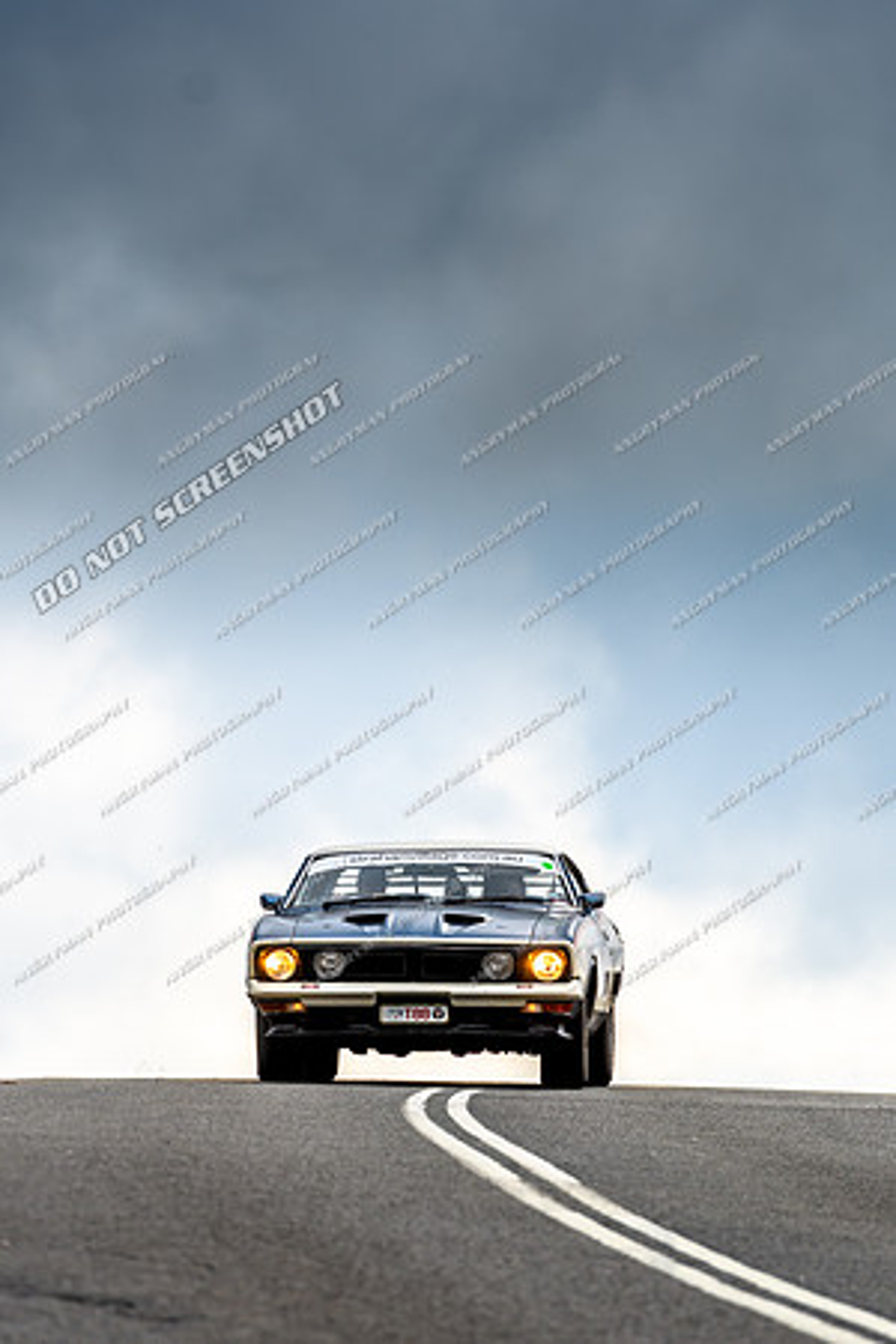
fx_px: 11199
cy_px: 672
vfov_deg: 6.9
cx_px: 448
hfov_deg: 4.6
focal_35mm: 300
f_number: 4
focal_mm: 200
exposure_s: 1/1600
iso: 200
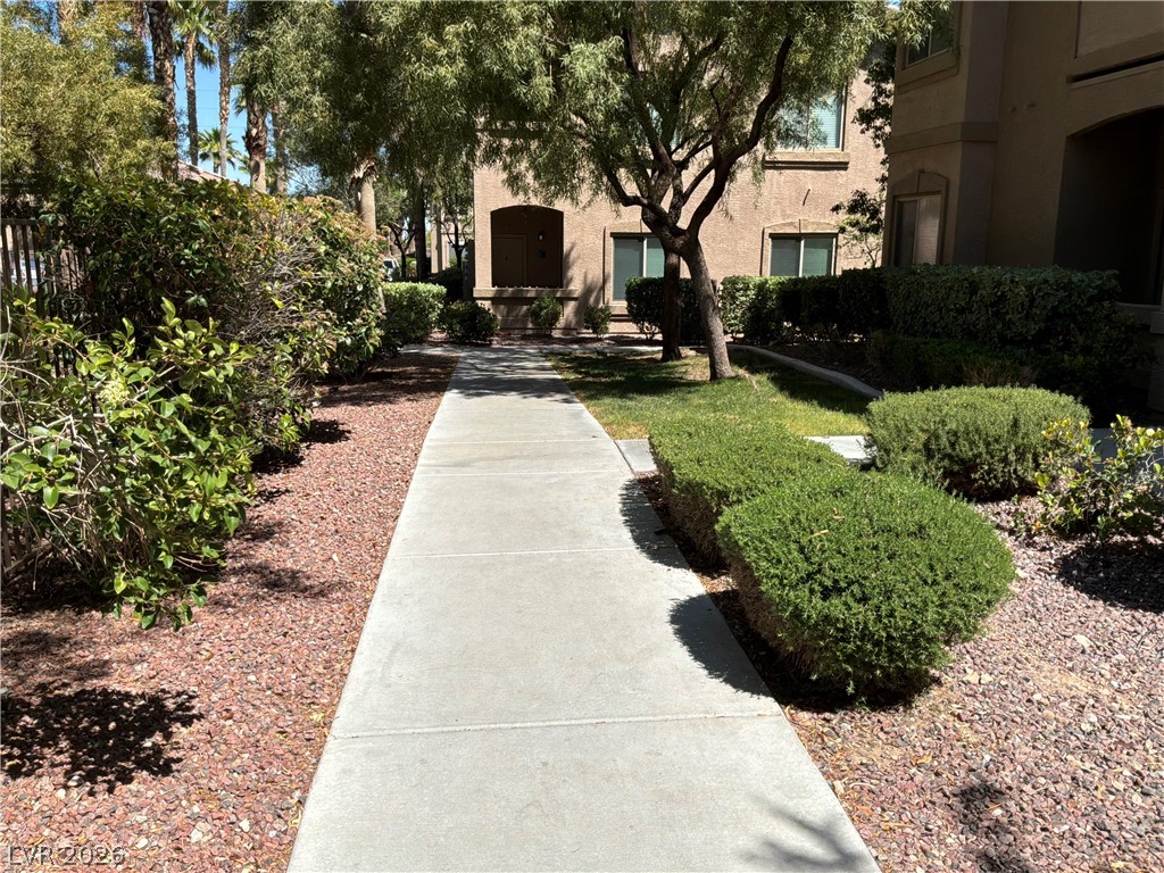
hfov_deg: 63.4
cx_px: 582
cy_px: 436
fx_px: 942
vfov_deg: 49.7
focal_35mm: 28
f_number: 1.8
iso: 25
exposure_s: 1/2141
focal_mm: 3
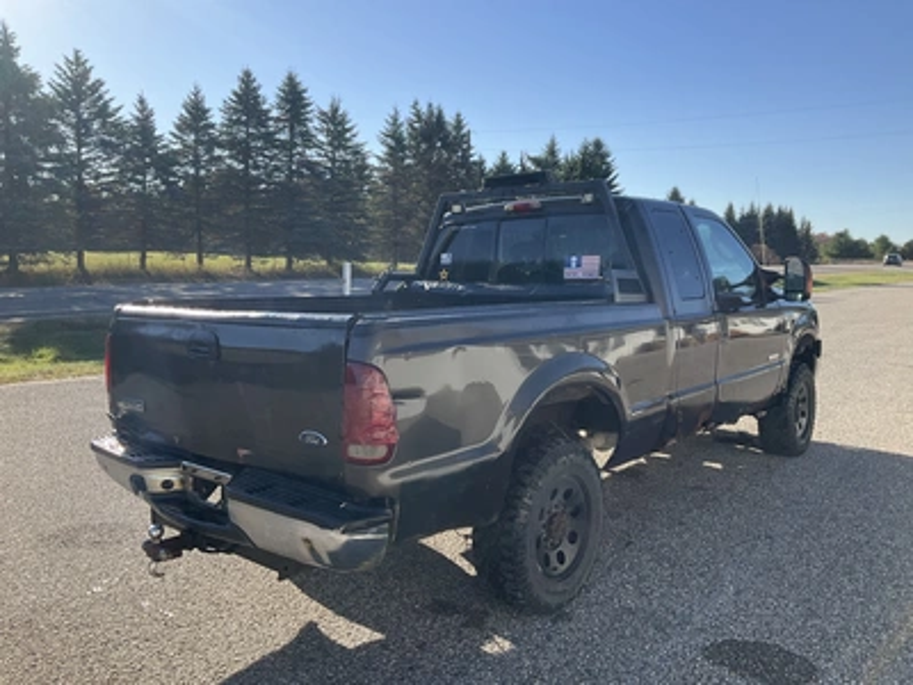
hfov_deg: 61.7
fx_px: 765
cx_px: 456
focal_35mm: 29
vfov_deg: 48.2
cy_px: 342
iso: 25
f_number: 1.8
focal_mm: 3
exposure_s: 1/1195
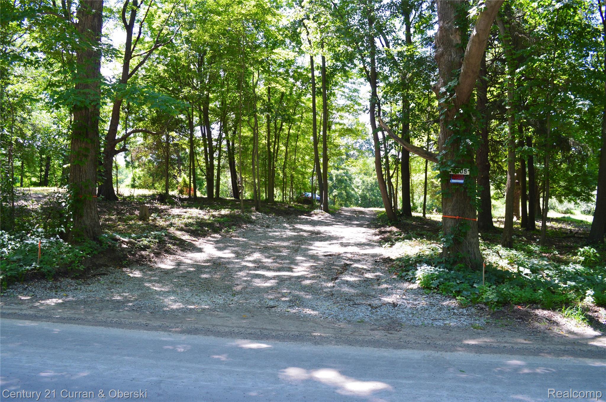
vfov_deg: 47.8
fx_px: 454
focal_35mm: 27
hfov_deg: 67.4
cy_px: 201
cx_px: 303
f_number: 8
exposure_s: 1/50
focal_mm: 18
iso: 400
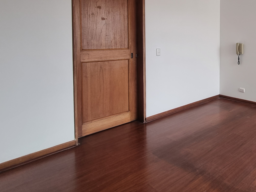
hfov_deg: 60.0
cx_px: 217
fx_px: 192
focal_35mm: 26
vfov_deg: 50.3
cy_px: 42
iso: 100
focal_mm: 2.2
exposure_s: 1/120
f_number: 2.2
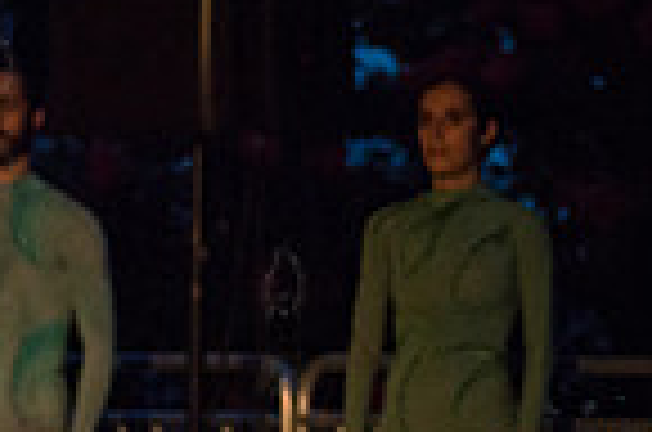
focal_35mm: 401
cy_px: 317
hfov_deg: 5.1
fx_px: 7247
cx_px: -589
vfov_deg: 3.4
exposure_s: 1/1000
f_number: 2.8
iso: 3200
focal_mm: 100
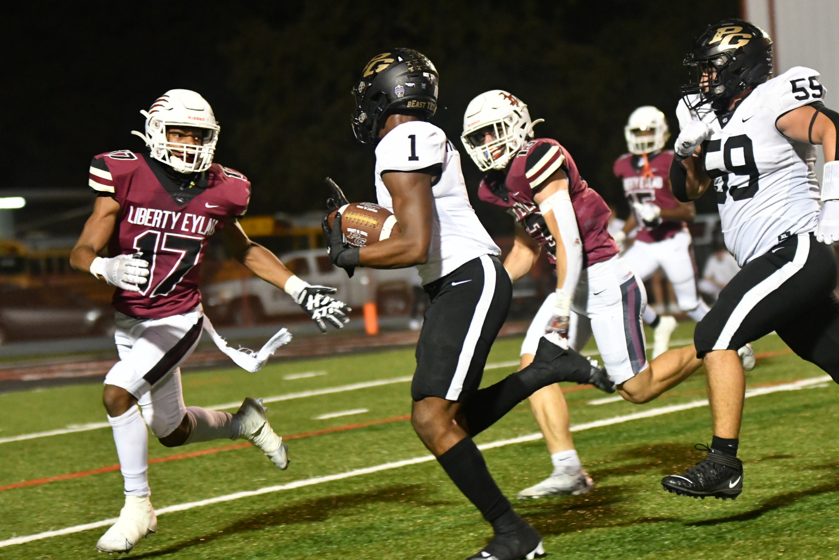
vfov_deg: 8.3
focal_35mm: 166
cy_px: 275
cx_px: 433
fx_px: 3858
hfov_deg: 12.4
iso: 6400
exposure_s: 1/640
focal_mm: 105
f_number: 2.8
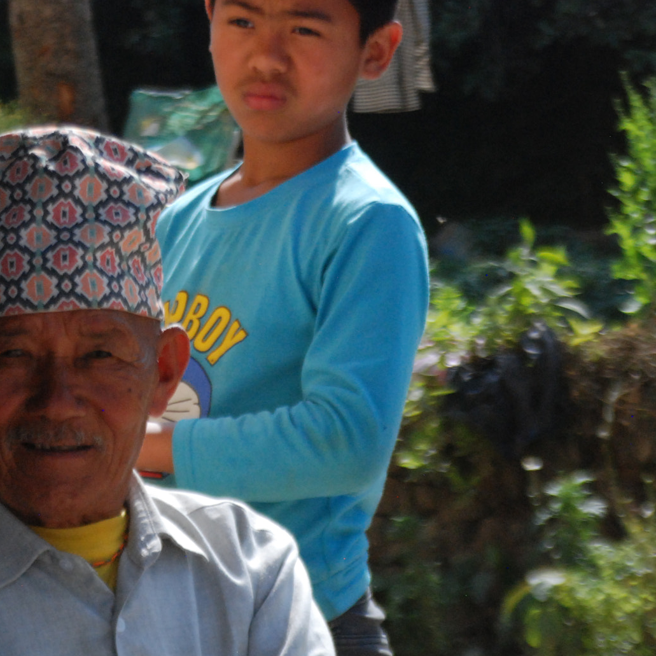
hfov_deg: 8.4
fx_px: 4460
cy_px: 369
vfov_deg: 8.4
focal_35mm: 208
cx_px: 197
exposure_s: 1/1250
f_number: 9
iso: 1000
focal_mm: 82
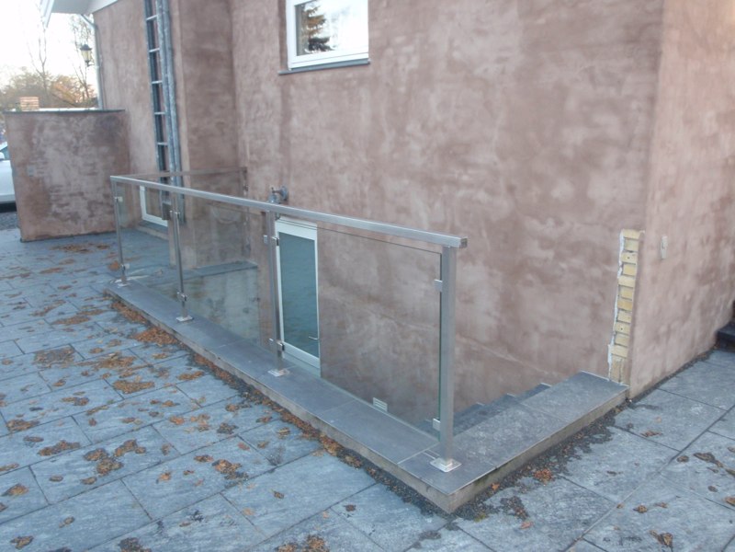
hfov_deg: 63.4
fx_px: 595
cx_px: 368
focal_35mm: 28
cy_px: 276
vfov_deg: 49.7
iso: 160
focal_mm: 5
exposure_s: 1/30
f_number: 3.5
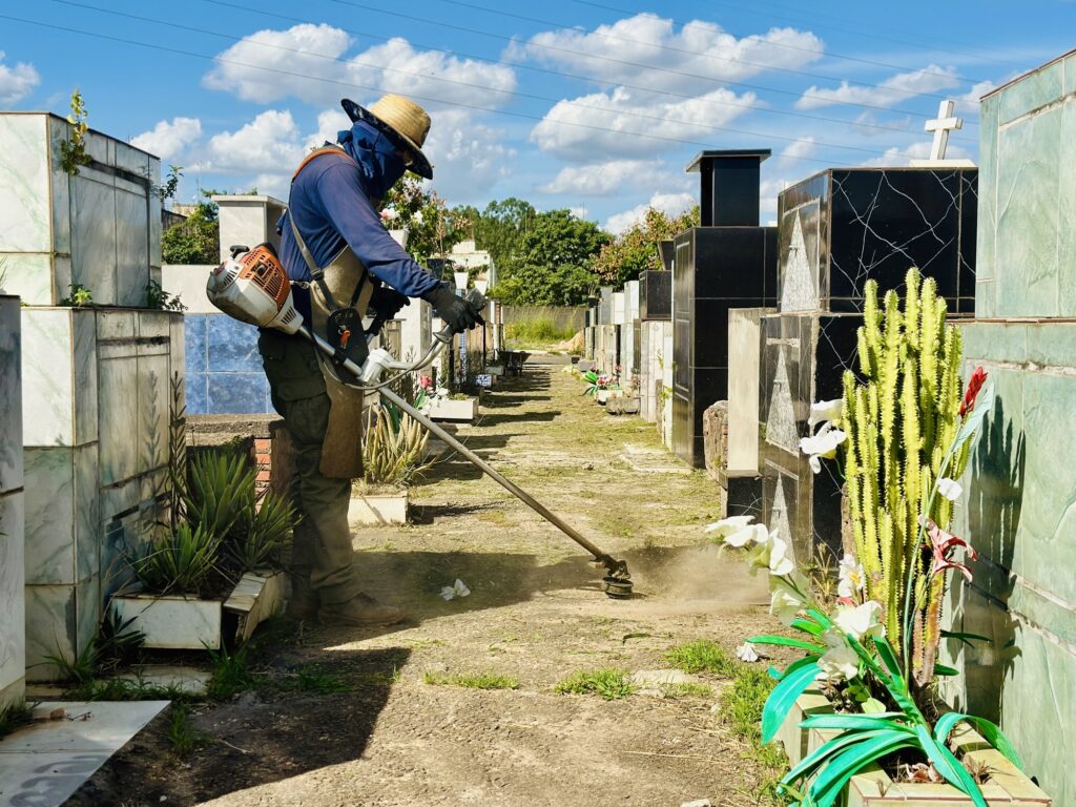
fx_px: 1492
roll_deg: +0.0
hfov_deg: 39.7
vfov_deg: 30.3
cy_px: 404
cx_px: 538
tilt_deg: -3.6
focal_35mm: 48
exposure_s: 1/7634
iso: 80
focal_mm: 6.86
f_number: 1.78
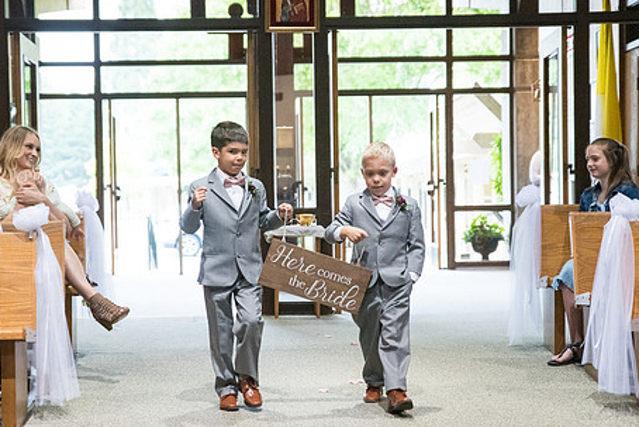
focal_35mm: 83
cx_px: 287
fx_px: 1474
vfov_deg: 16.5
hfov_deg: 24.5
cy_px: 233
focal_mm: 65
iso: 2500
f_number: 4
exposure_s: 1/320
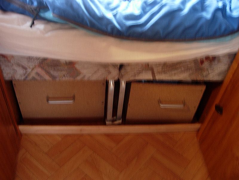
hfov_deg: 49.0
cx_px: 120
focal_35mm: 38
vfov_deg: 37.7
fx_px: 262
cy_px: 90
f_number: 2.8
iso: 94
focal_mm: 7.8
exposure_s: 1/4
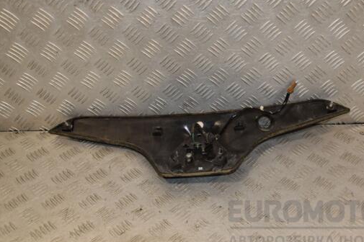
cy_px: 115
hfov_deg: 43.8
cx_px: 215
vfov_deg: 30.1
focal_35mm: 45
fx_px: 451
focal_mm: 25
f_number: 7.1
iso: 800
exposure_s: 1/200
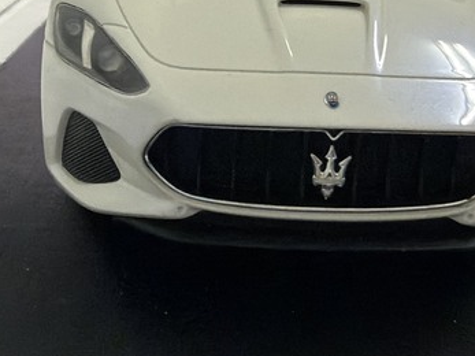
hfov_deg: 35.3
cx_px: 311
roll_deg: -2.1
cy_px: -34
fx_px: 741
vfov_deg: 25.1
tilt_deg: -9.0
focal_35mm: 54
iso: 250
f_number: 2.2
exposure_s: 1/120
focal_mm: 2.22
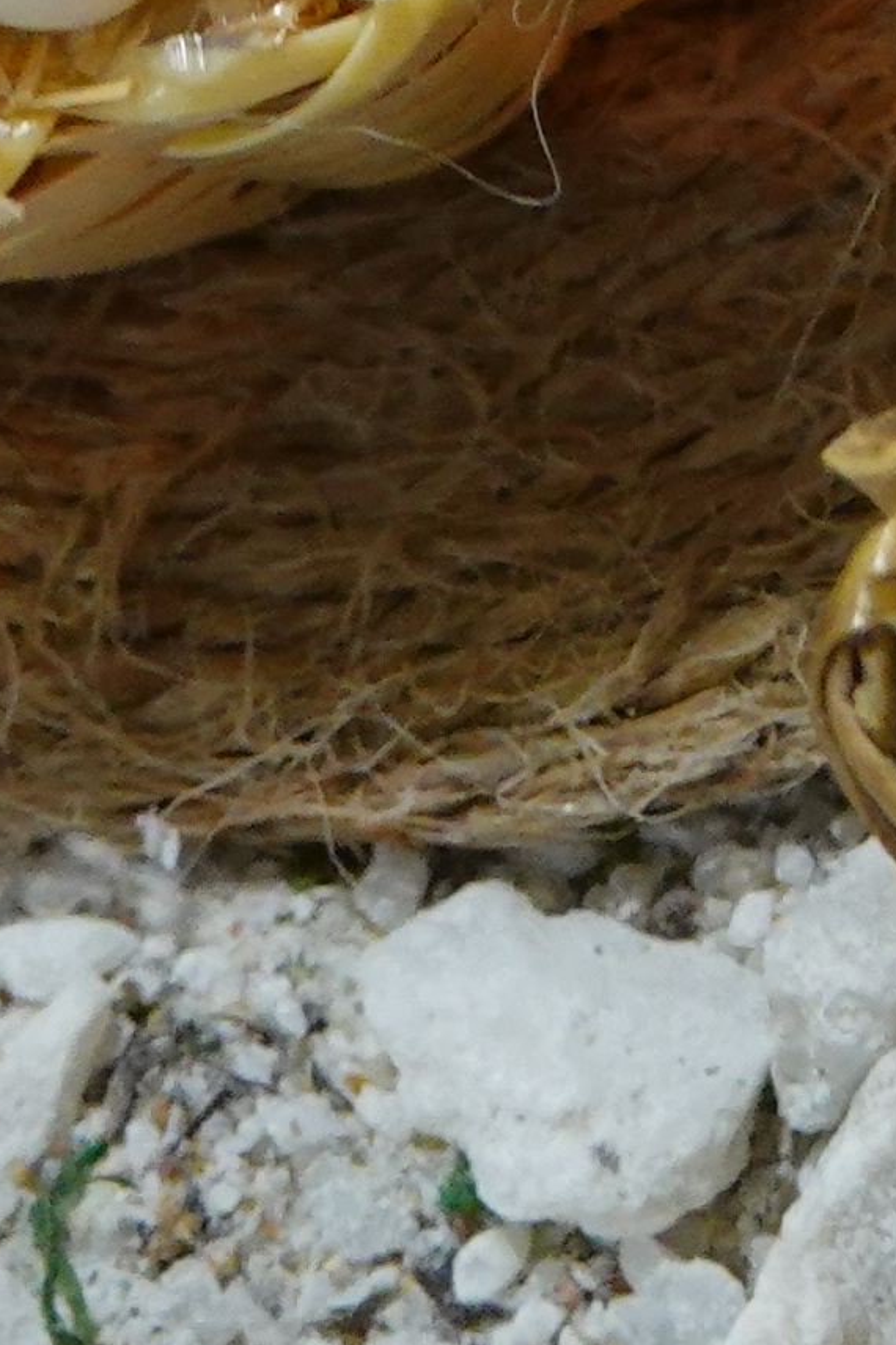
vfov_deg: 6.5
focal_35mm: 307
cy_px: -1270
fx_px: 11470
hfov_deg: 4.4
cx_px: 1886
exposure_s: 1/25
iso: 800
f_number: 4
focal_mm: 17.88
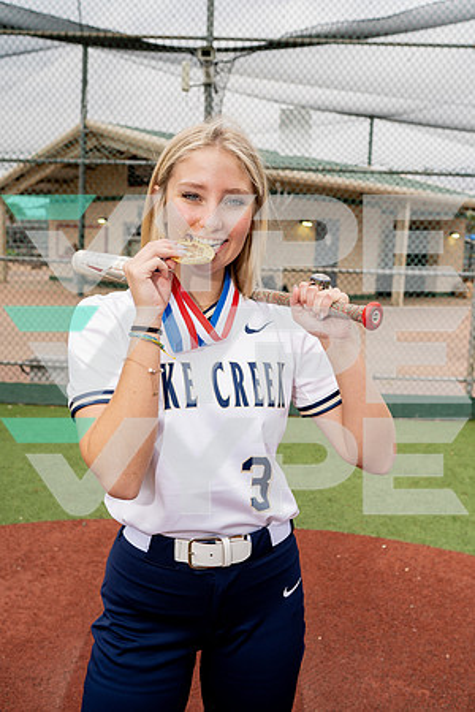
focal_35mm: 35
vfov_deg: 54.4
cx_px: 238
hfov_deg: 37.9
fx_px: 693
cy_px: 356
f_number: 5
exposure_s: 1/250
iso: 100
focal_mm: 35
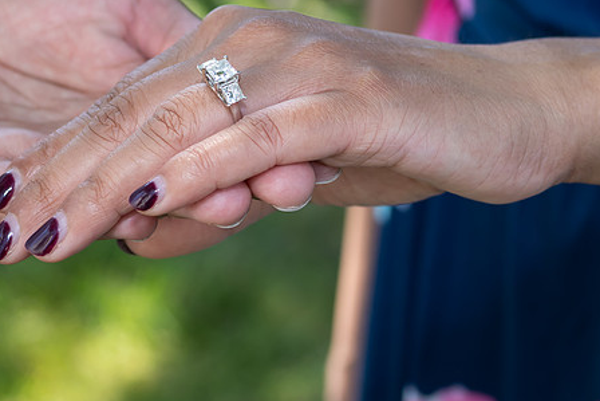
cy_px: 126
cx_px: 379
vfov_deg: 10.4
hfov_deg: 15.5
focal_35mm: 132
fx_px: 2201
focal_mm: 55
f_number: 5
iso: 320
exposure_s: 1/250
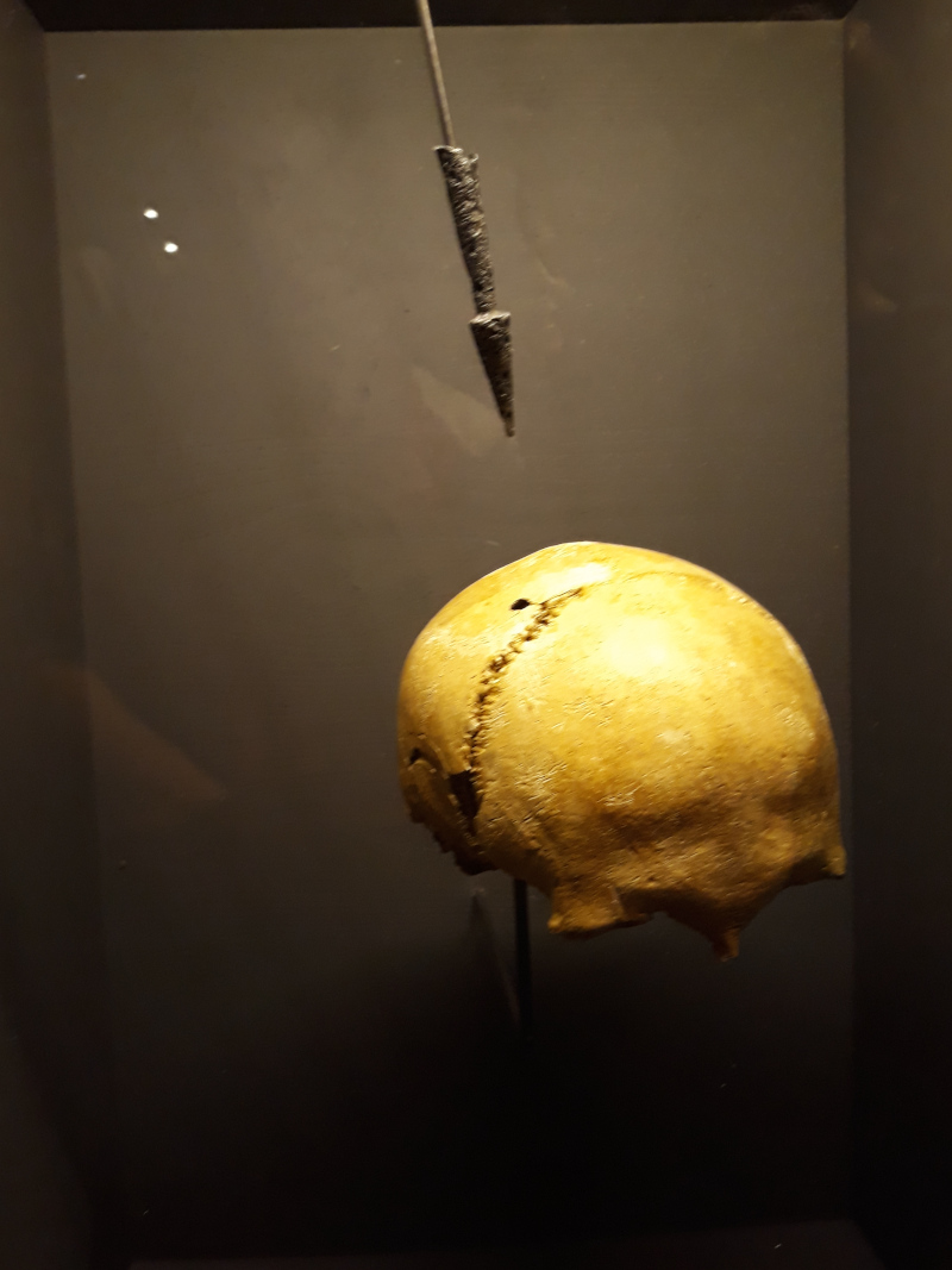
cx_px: 476
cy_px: 635
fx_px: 990
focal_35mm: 27
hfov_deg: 51.3
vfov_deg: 65.3
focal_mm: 3.71
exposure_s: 1/25
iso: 250
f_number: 1.7
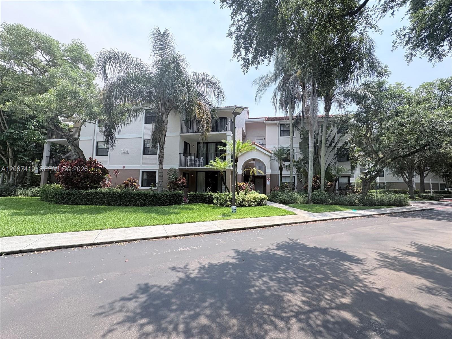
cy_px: 170
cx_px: 226
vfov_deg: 85.7
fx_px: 183
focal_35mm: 14
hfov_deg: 102.1
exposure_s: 1/944
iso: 64
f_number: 2.2
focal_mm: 2.22
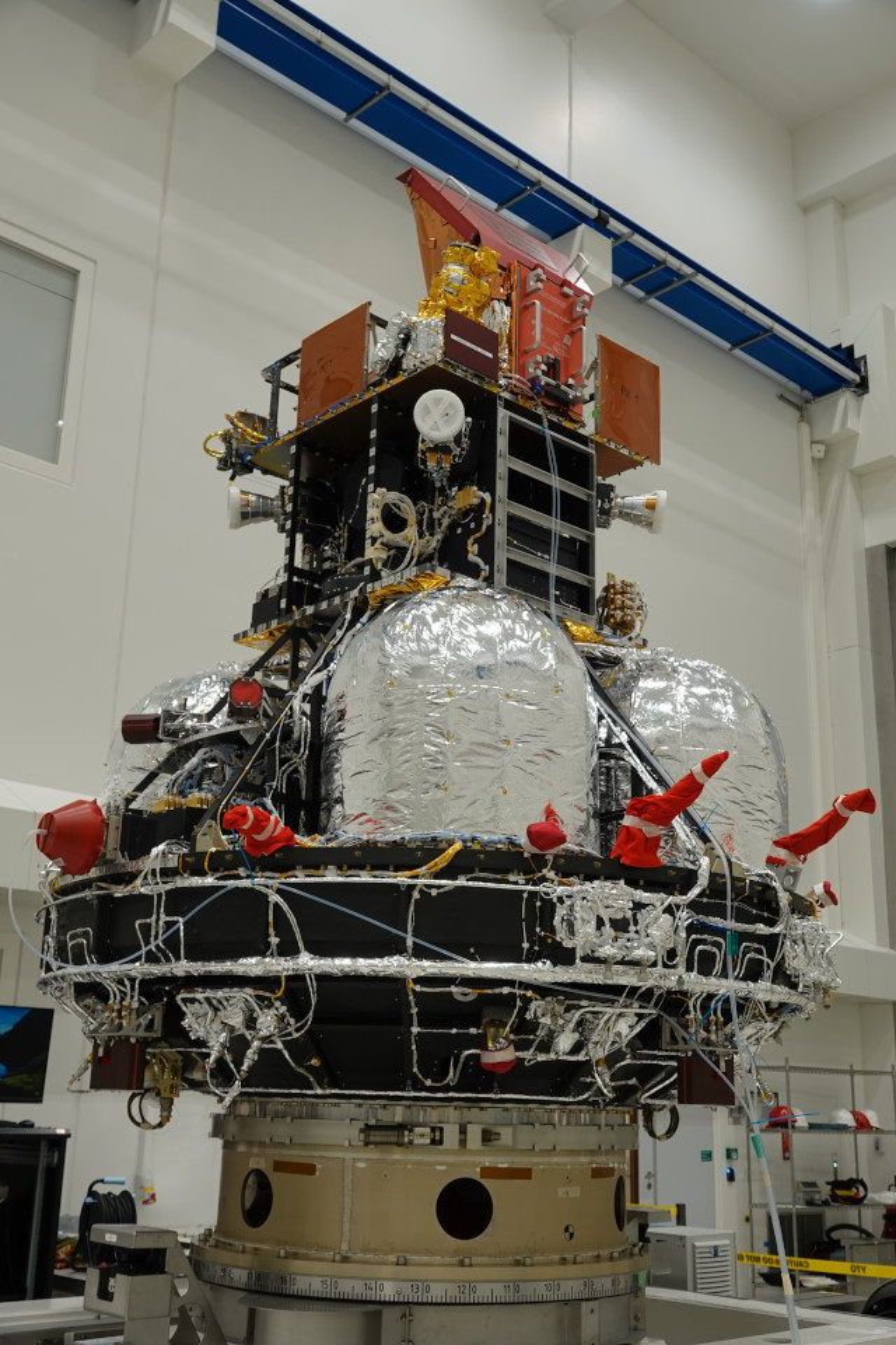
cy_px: 672
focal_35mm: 37
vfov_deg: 51.9
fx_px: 1381
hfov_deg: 35.9
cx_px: 448
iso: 100
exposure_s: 1/50
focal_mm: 13.7
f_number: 3.2
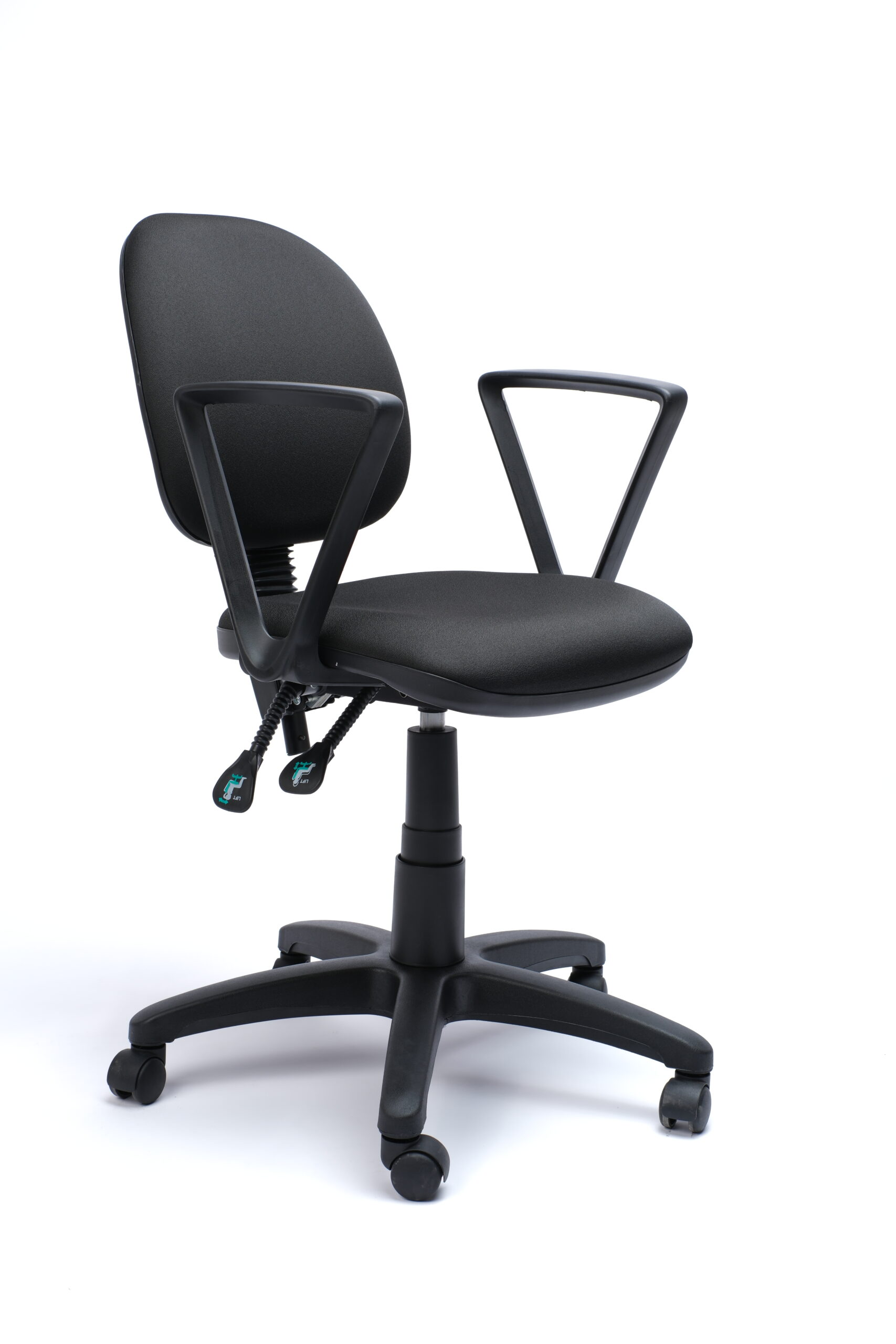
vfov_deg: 37.5
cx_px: 448
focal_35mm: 53
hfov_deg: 25.5
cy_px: 672
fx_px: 1978
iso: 100
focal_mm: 35
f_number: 8
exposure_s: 1/180
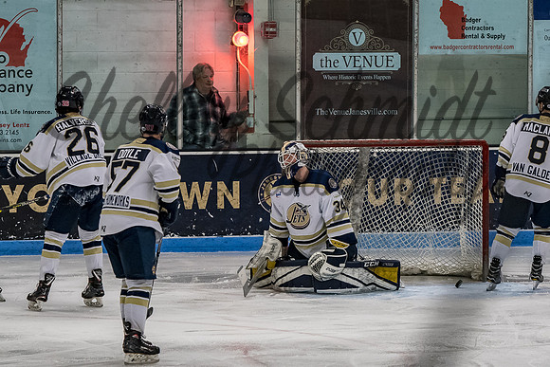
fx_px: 4432
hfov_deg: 7.1
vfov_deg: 4.7
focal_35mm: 290
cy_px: 240
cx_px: 332
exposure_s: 1/800
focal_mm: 145
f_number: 4
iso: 2800
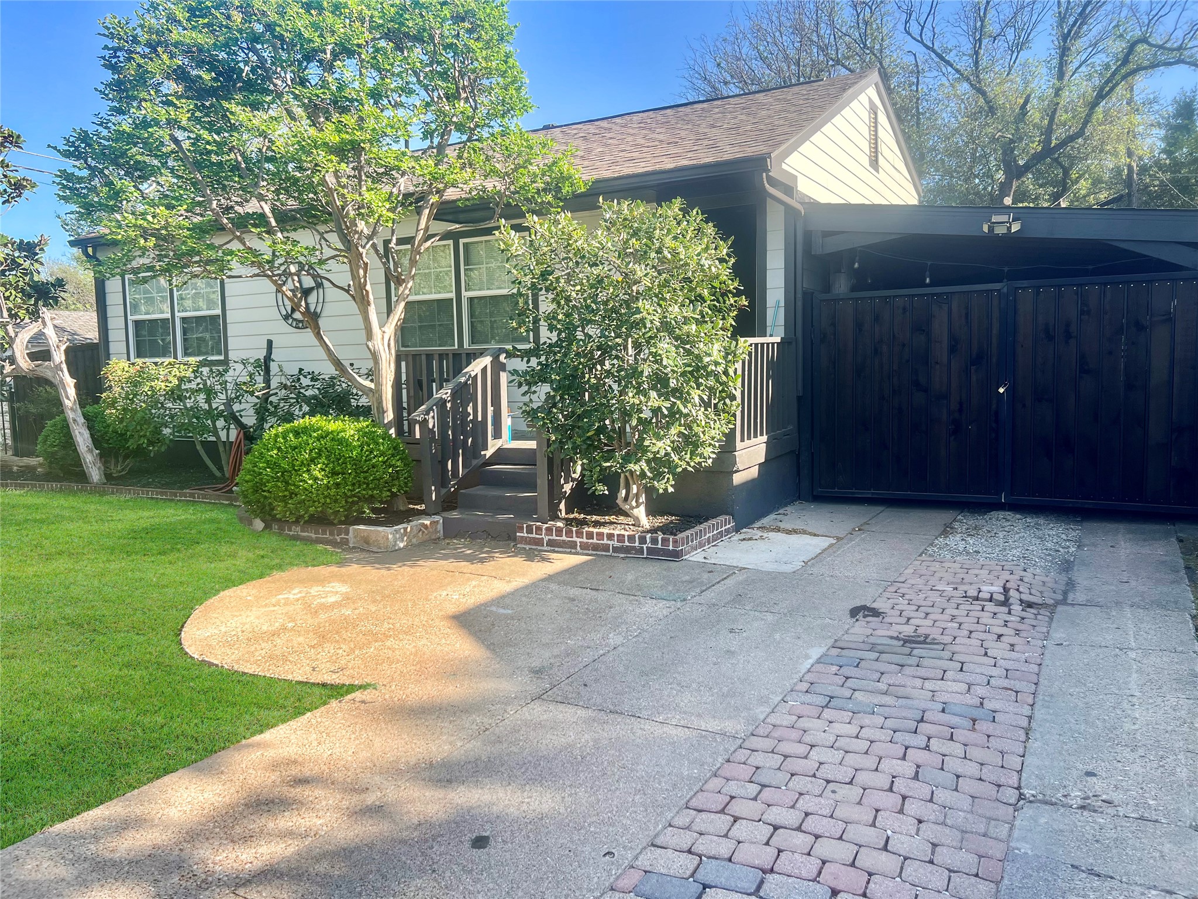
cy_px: 450
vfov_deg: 53.1
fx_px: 900
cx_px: 599
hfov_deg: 67.3
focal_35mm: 26
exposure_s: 1/1000
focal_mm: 5.7
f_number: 1.5
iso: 50
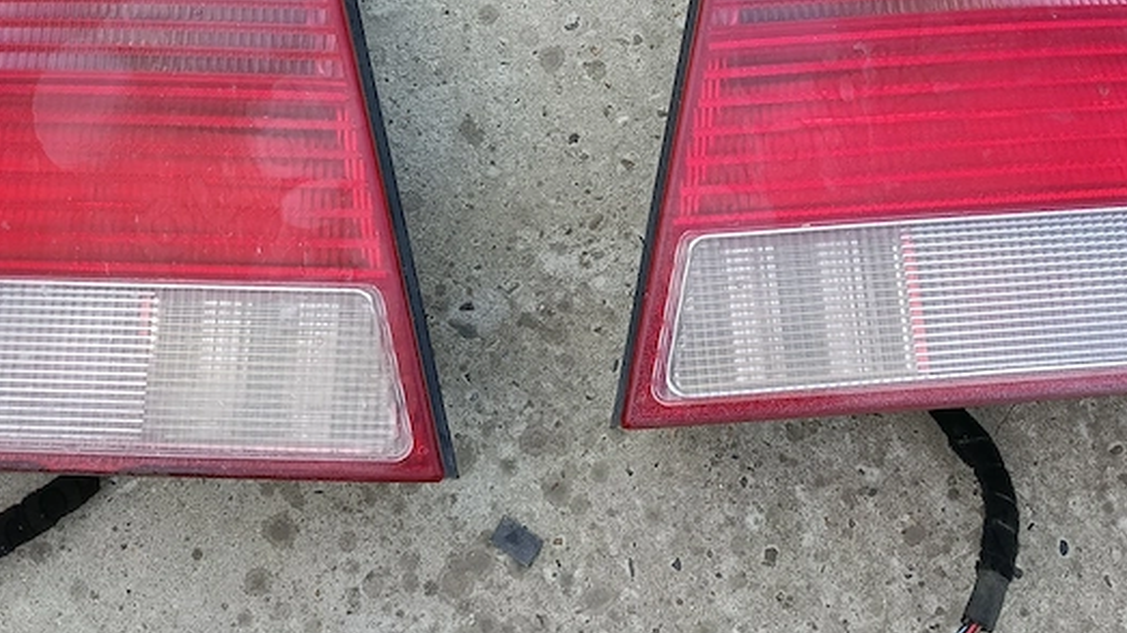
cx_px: 608
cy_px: 131
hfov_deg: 41.3
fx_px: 1494
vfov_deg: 23.6
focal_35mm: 50
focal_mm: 5.24
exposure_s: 1/100
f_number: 1.7
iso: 63
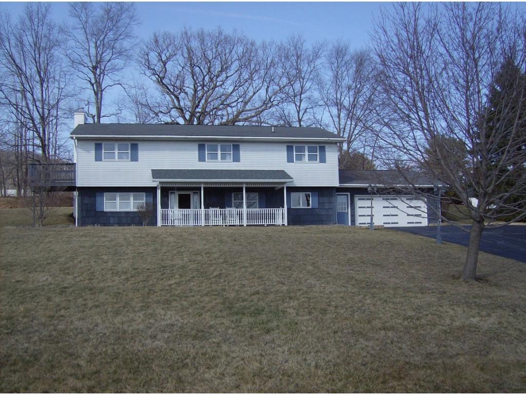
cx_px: 263
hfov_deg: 51.4
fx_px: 547
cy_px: 198
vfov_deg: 39.7
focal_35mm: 36
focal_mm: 6
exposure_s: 1/660
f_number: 4.7
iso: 100
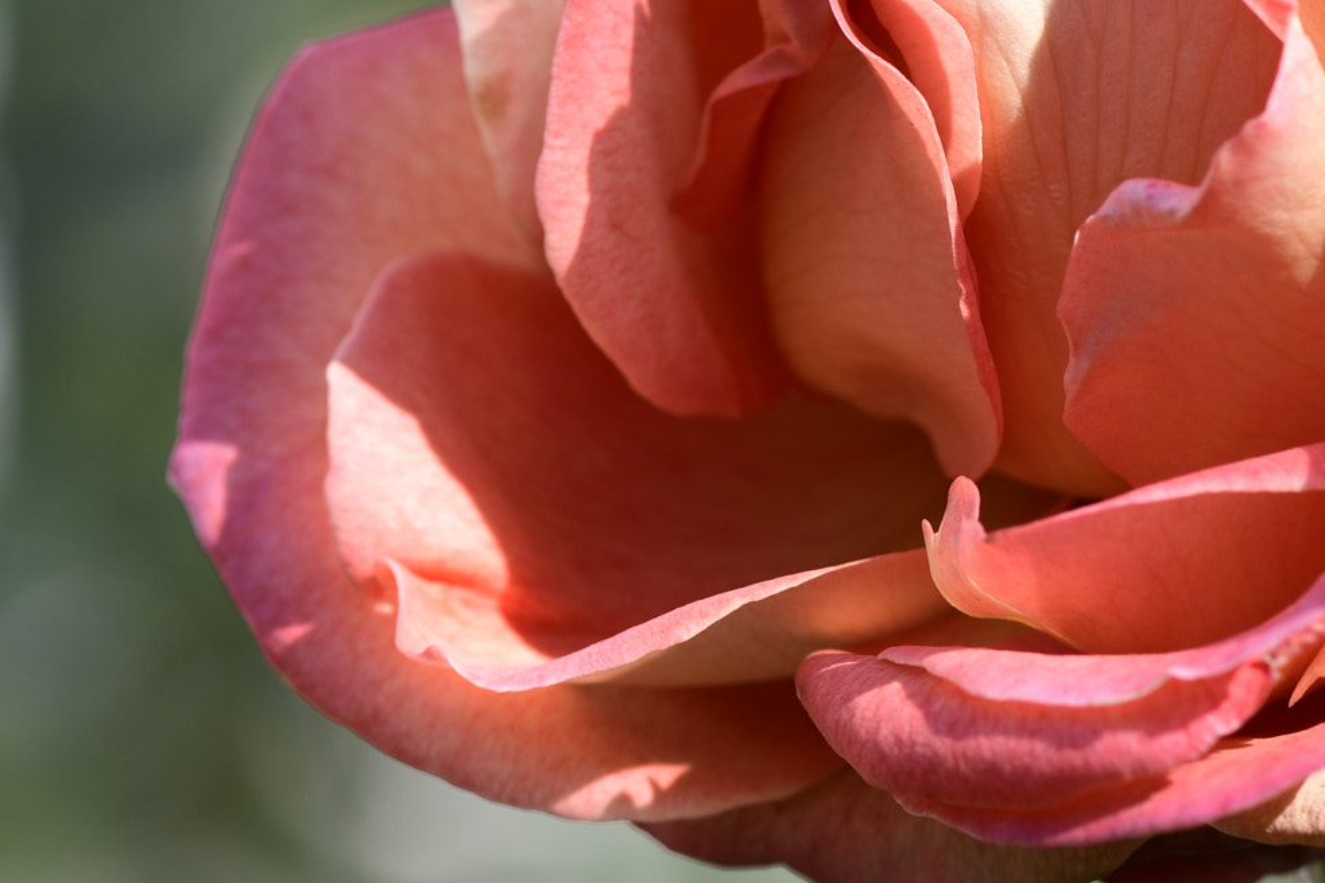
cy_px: 126
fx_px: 12071
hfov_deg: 6.3
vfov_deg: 4.2
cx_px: 1015
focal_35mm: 328
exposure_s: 1/160
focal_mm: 105
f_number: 8
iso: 100
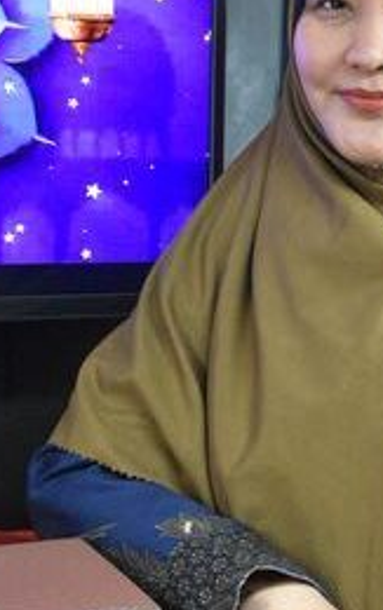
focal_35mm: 127
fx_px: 2116
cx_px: 522
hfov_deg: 10.1
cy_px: 354
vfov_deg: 16.4
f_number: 3.8
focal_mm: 24
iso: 3200
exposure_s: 1/80
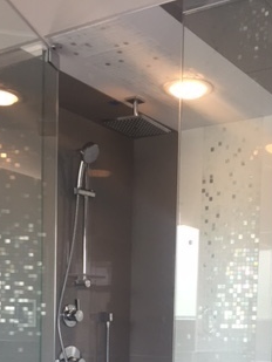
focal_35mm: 60
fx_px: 628
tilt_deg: -3.8
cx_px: 171
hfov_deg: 24.4
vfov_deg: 29.9
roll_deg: -2.4
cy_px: 366
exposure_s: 1/30
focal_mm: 4.15
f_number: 2.2
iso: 64
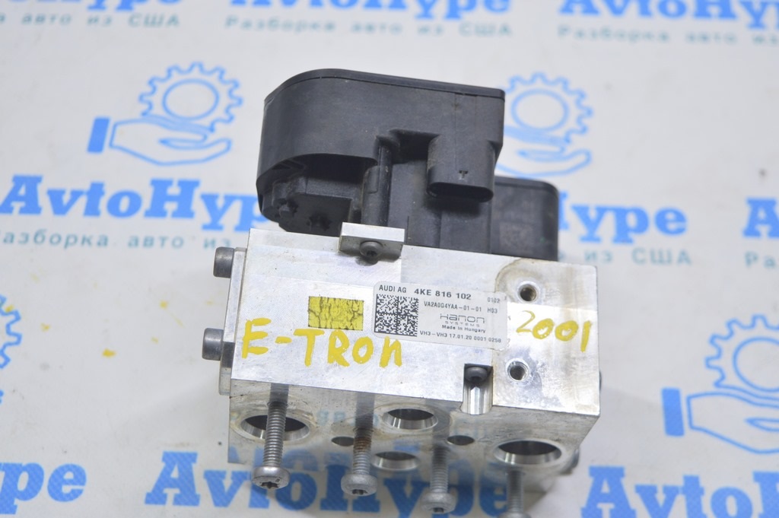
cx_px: 390
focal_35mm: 57
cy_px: 259
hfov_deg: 35.1
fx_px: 1232
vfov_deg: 23.7
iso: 400
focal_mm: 38
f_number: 5.6
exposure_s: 1/20
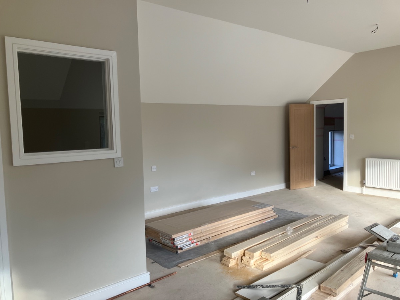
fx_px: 324
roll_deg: +1.2
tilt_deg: -3.7
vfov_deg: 49.7
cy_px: 150
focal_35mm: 28
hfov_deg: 63.4
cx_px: 200
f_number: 1.8
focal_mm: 3.99
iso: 50
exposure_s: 1/121
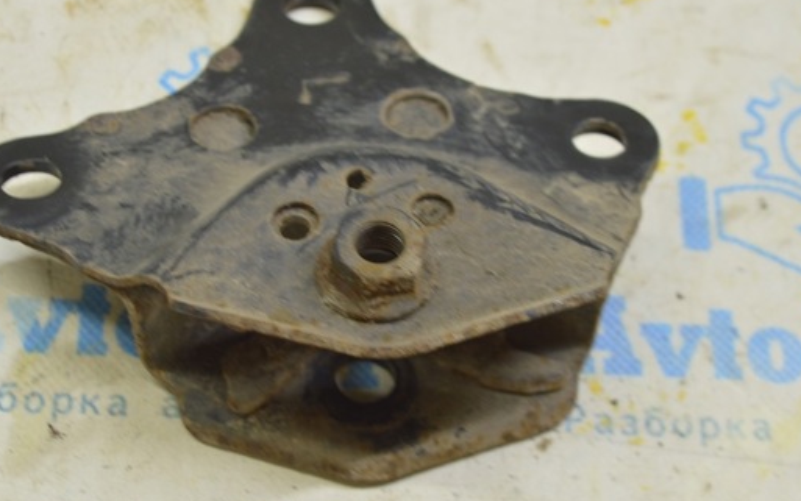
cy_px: 227
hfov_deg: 25.8
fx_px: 1747
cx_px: 315
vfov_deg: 16.3
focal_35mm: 80
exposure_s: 1/20
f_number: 5.6
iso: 400
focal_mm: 42
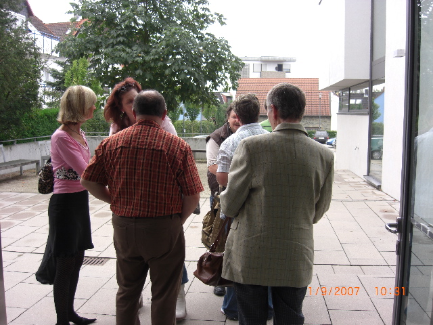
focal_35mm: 38
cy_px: 162
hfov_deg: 49.0
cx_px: 216
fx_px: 475
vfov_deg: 37.7
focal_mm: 7.9
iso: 80
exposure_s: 1/200
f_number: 2.8
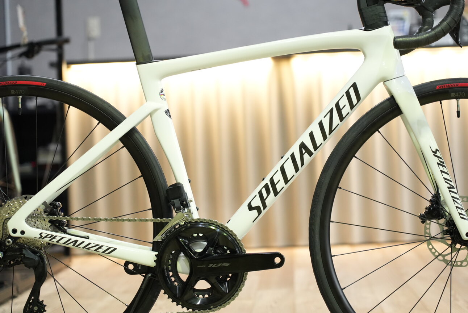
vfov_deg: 13.1
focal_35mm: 105
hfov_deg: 19.4
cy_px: 156
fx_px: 1366
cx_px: 234
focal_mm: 105
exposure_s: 1/100
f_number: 4
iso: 3200
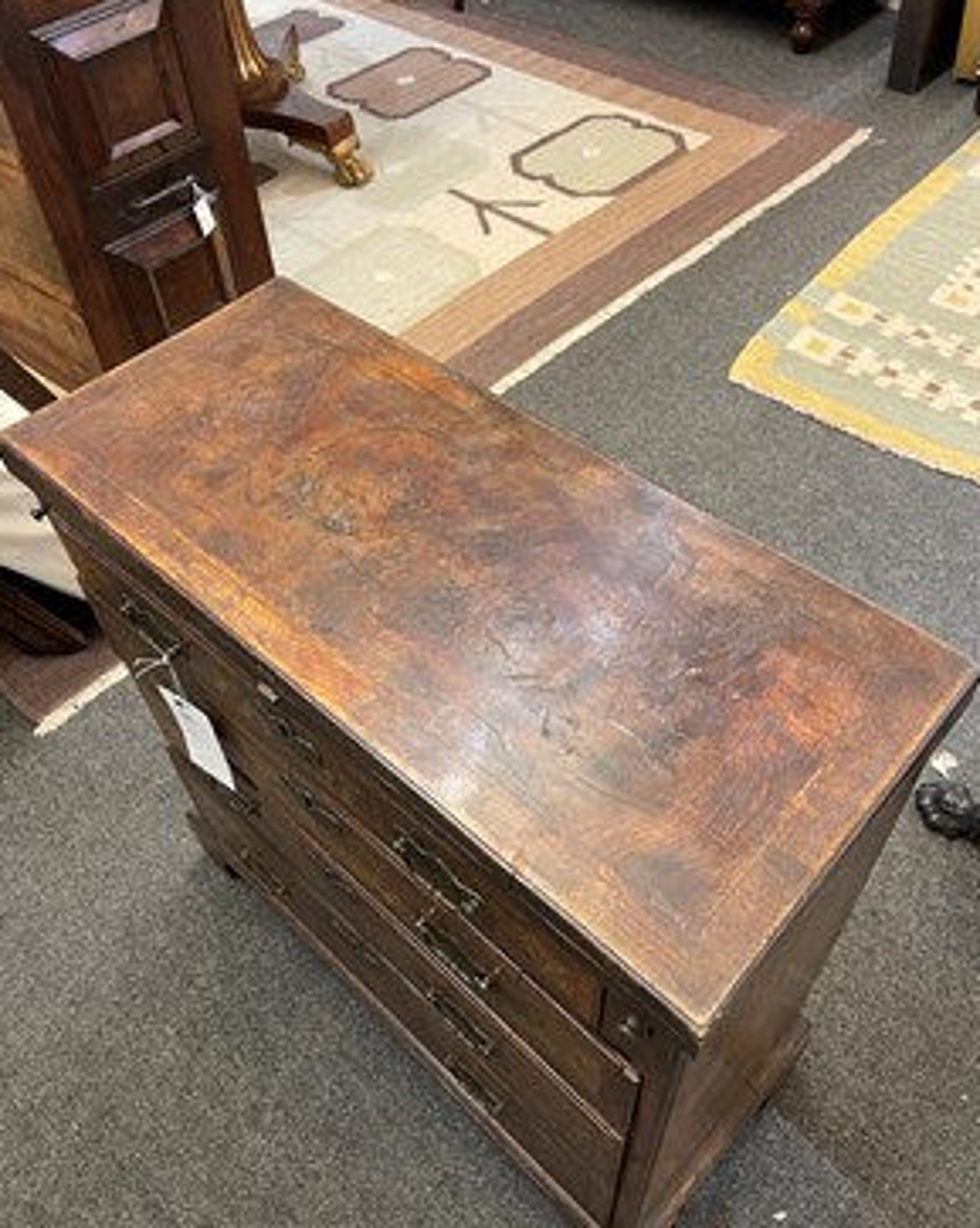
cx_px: 492
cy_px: 604
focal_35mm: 27
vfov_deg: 64.1
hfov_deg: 53.1
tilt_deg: -48.1
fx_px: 980
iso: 320
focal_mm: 5.1
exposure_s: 1/50
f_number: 1.6
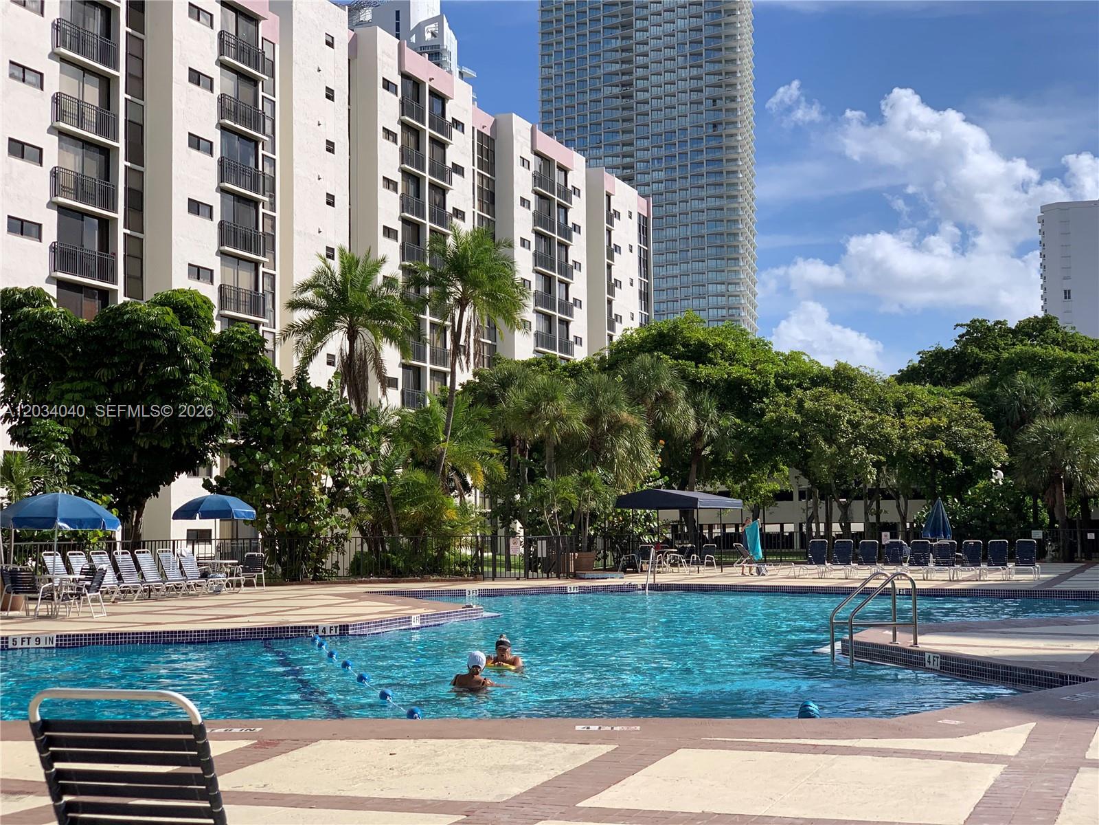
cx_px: 550
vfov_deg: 28.0
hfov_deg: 36.8
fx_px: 1651
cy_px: 412
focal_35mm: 52
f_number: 2.4
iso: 16
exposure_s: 1/1410
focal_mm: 6
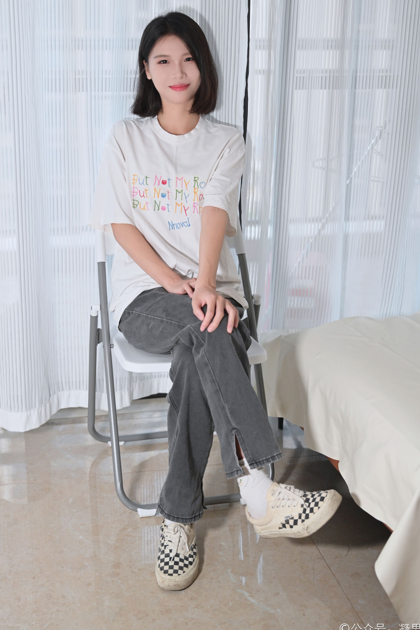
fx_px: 857
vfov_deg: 40.1
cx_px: 182
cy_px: 240
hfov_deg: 27.5
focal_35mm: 49
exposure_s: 1/100
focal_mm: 39
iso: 1600
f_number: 2.2
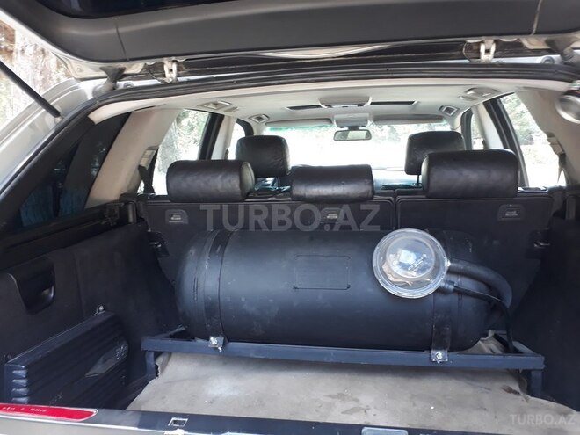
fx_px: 452
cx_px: 290
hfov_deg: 65.3
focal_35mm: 27
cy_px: 218
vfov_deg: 51.4
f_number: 1.9
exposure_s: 1/33
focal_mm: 3.6
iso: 80
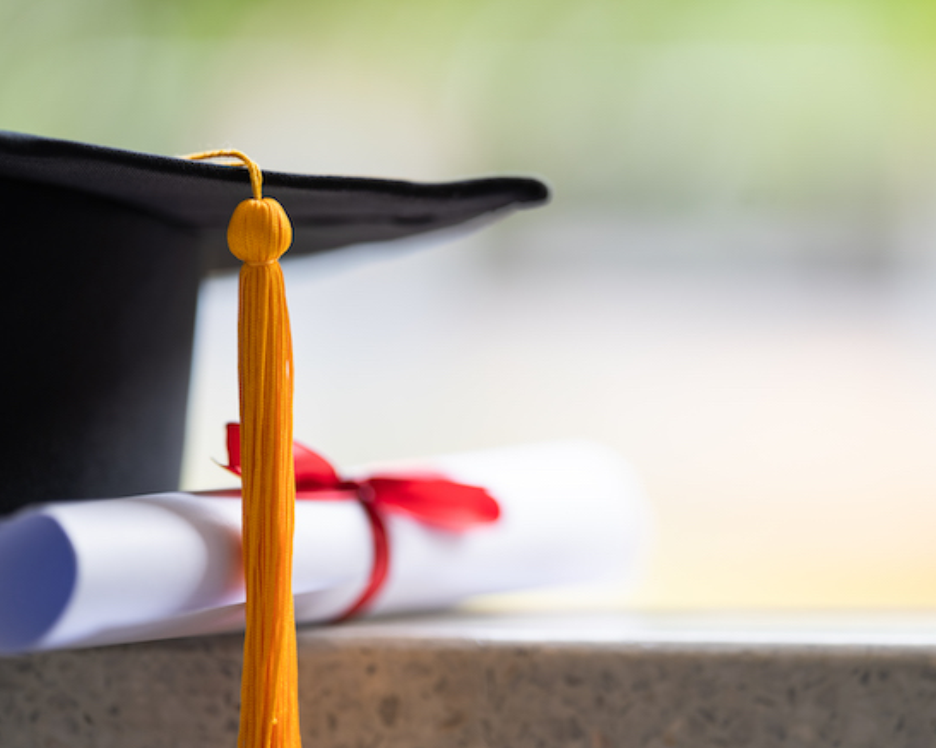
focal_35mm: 153
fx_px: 4236
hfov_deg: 12.6
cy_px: 375
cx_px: 500
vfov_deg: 10.1
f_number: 1.8
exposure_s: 1/125
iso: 100
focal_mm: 135
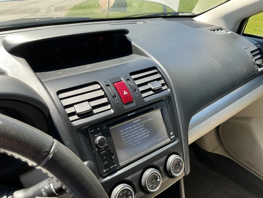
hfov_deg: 63.4
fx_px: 213
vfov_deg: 49.7
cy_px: 99
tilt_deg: -29.8
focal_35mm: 28
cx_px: 132
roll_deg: -2.6
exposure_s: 1/200
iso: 20
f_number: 1.8
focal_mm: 3
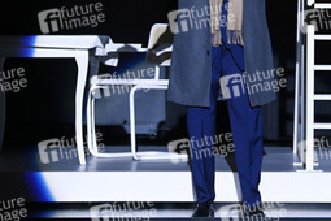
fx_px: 1949
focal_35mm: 212
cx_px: 219
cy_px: 51
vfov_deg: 6.5
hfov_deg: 9.7
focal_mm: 120
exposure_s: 1/1000
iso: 4000
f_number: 5
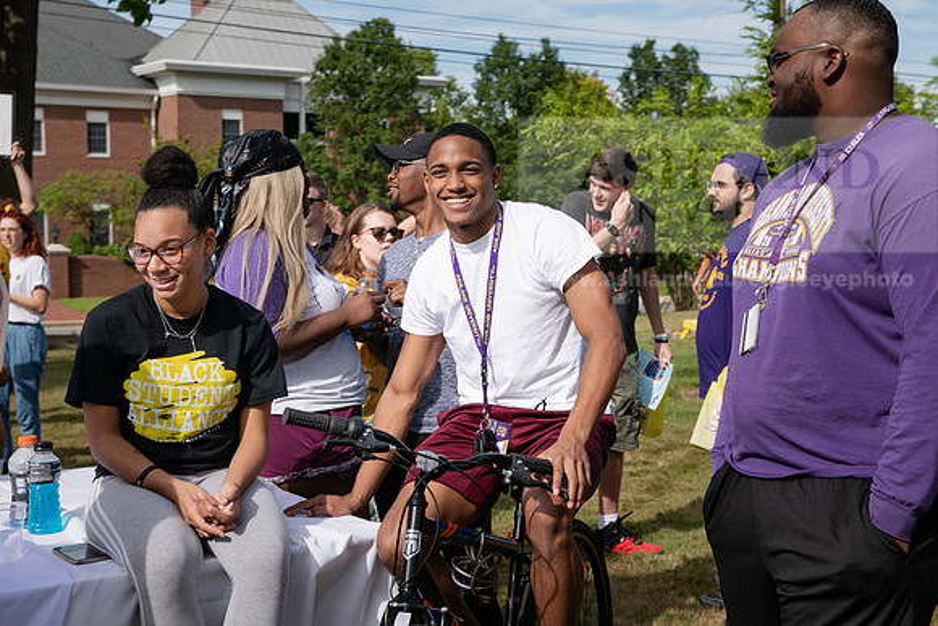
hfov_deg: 36.2
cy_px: 313
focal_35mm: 55
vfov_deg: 24.6
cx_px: 469
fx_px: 1433
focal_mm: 55
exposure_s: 1/320
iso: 125
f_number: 7.1
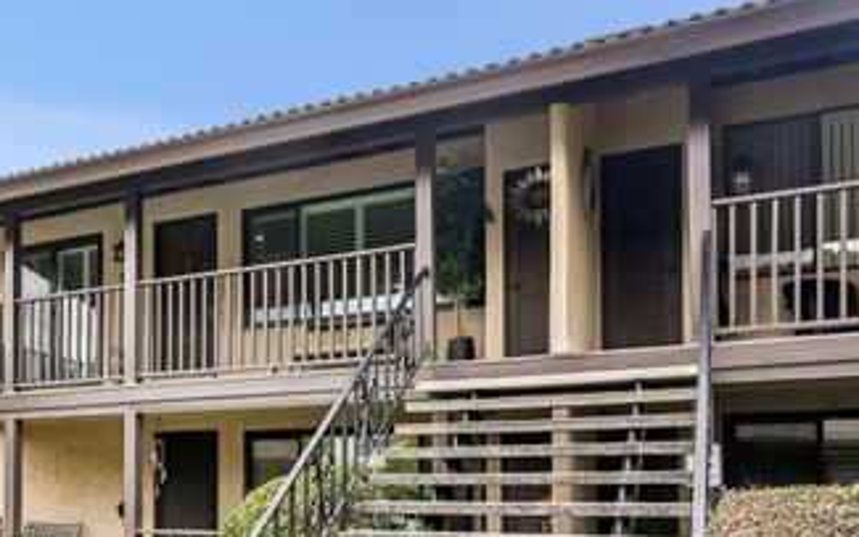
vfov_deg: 34.1
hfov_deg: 52.0
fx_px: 843
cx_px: 230
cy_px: 438
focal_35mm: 36
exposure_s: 1/800
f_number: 11
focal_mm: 23
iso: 1600
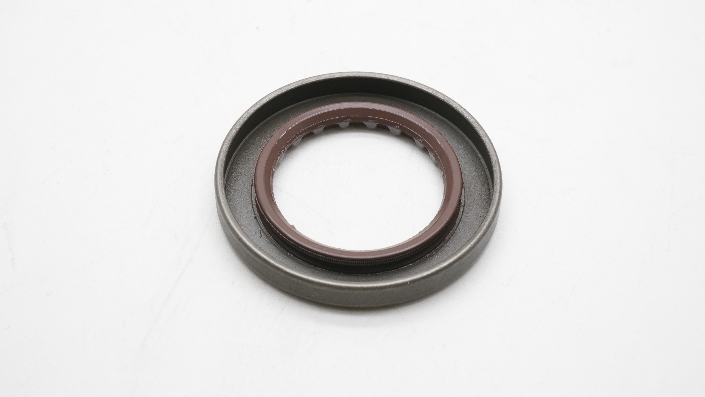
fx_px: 1009
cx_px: 353
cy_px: 187
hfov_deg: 38.5
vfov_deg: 22.2
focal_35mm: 54
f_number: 11
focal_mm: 34
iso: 640
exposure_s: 1/60
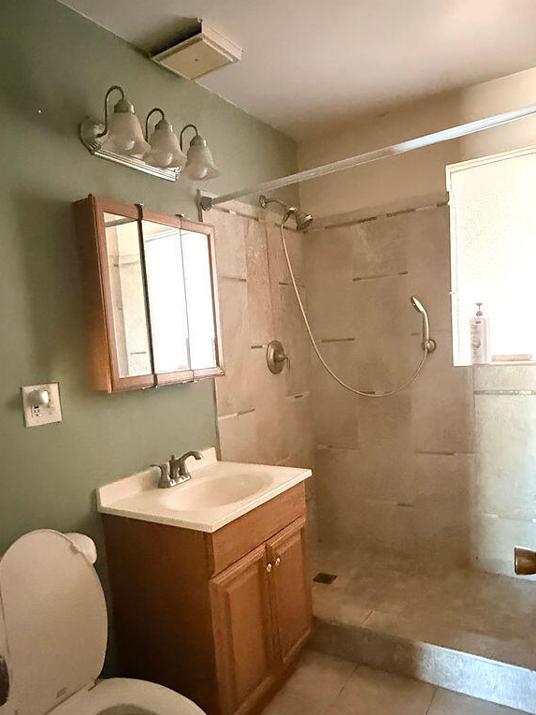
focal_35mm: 25
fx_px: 516
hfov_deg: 54.9
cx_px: 256
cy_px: 401
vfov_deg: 69.1
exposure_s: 1/40
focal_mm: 2.22
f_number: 2.2
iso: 1600
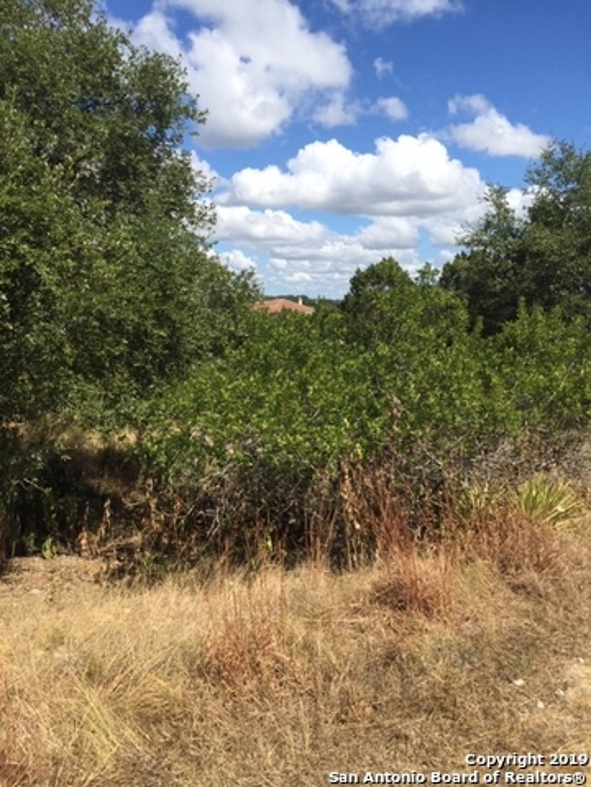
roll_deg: -0.8
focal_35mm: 29
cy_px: 394
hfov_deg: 48.2
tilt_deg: -7.3
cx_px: 296
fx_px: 660
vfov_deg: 61.7
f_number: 2.2
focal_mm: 4.15
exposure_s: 1/2326
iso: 32
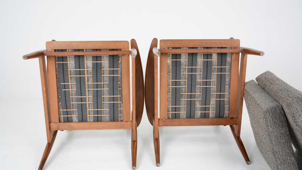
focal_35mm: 35
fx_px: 280
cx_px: 151
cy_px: 81
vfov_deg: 33.7
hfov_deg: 56.6
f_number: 4.5
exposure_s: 1/80
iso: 200
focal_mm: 22
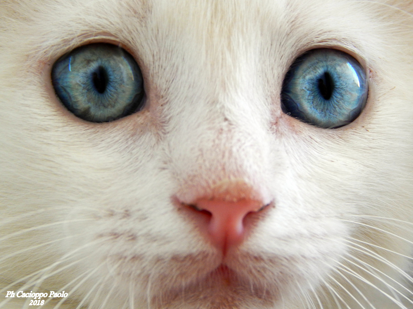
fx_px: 2494
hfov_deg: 9.5
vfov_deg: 7.1
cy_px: 154
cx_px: 206
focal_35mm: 209
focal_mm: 37.1
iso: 250
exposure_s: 1/30
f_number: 5.4
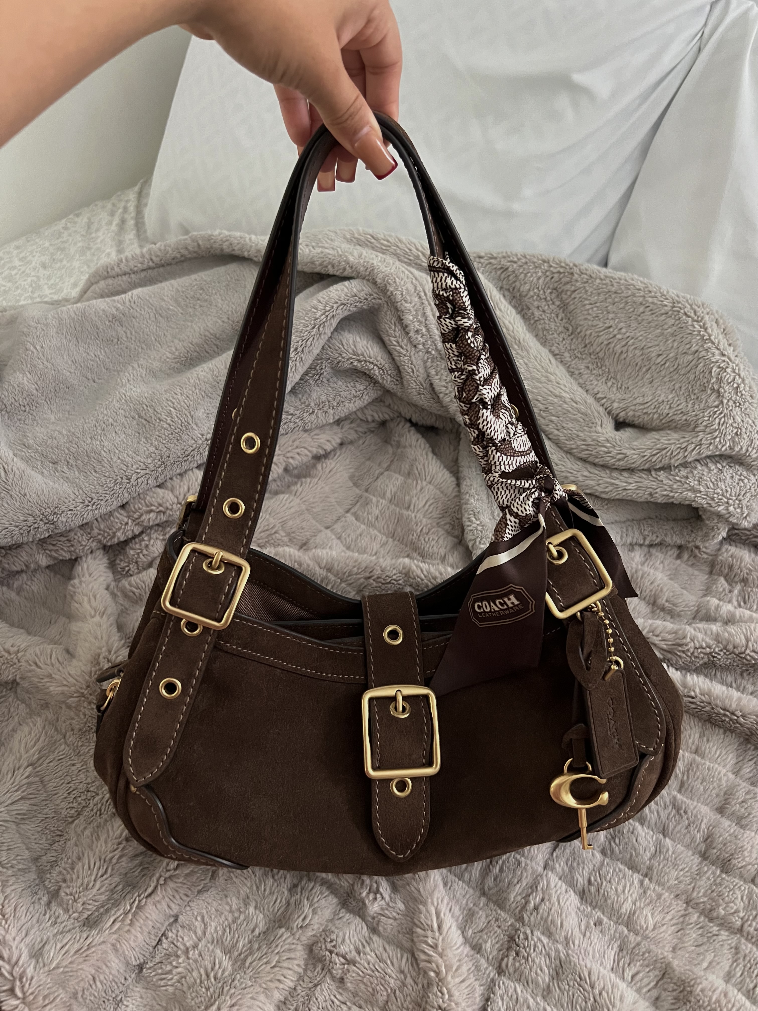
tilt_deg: -44.8
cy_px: 506
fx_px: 759
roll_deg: +0.9
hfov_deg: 53.1
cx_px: 379
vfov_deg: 67.3
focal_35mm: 26
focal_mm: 5.7
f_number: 1.5
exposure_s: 1/60
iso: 500
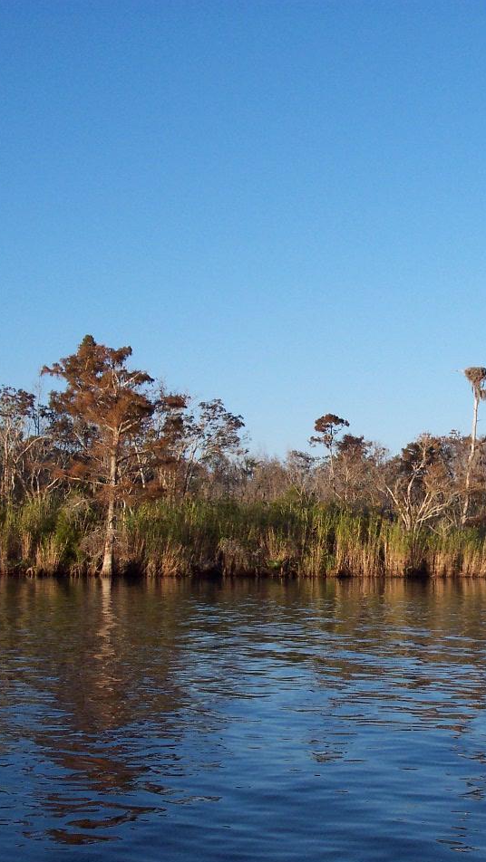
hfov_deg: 20.9
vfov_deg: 37.2
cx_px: 454
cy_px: 436
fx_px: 1282
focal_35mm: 56
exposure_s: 1/500
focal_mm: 8
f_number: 4.8
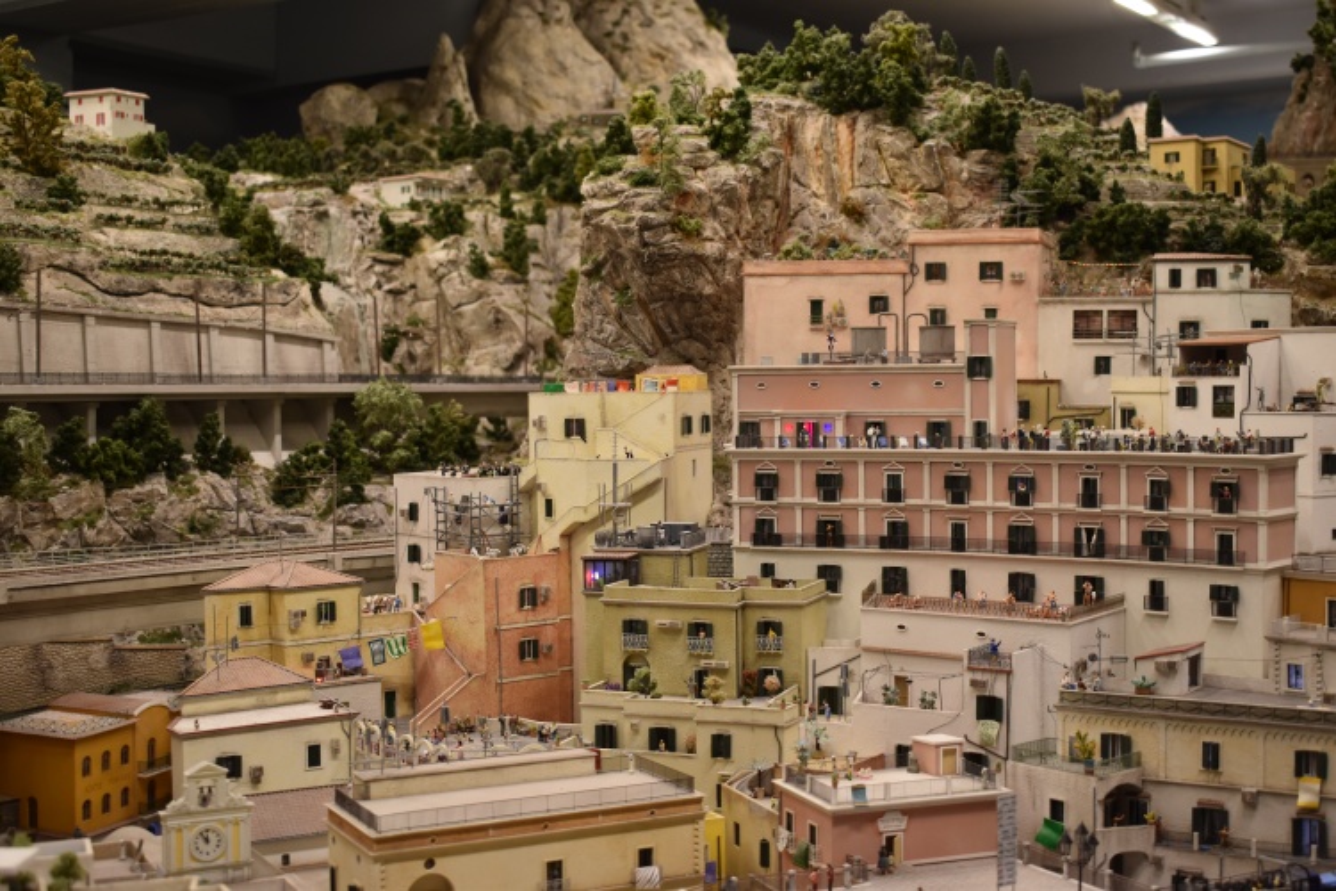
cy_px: 446
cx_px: 668
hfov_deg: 42.3
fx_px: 1726
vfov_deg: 28.9
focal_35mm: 46
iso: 400
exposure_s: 1/80
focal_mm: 31
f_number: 4.2
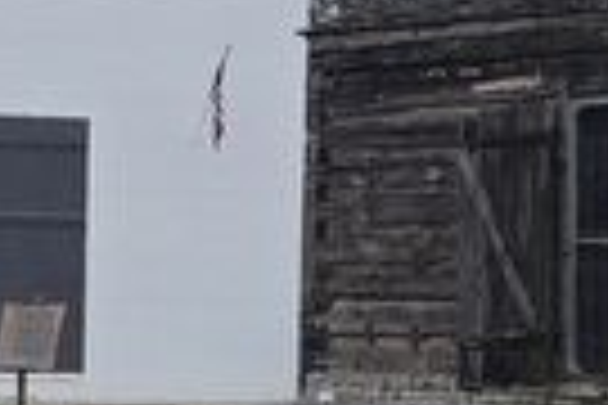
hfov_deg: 14.3
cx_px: 95
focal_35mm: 142
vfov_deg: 9.6
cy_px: 387
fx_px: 2398
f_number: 1.8
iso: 25
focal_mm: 5.4
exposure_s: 1/400
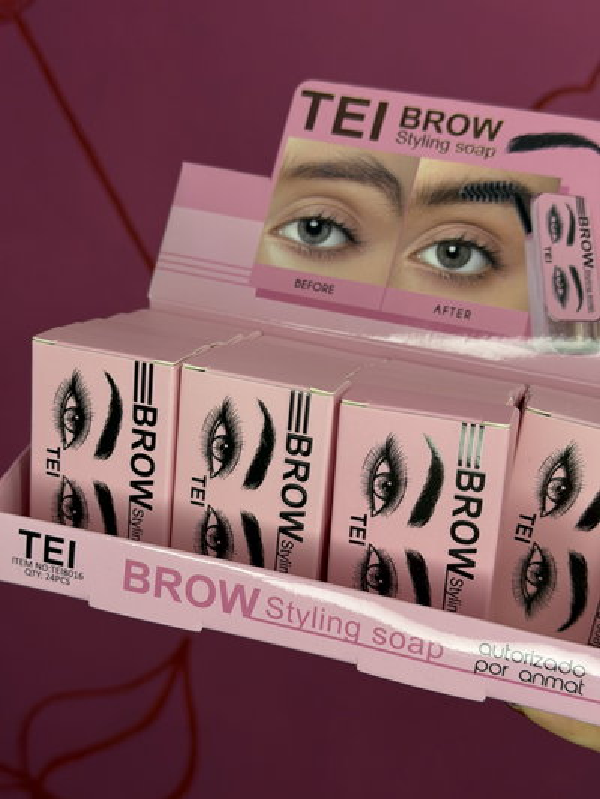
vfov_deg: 39.6
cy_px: 400
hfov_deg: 30.3
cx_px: 300
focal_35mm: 48
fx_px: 1109
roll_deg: -3.9
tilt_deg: -10.8
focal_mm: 6.76
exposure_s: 1/100
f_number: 1.78
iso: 50
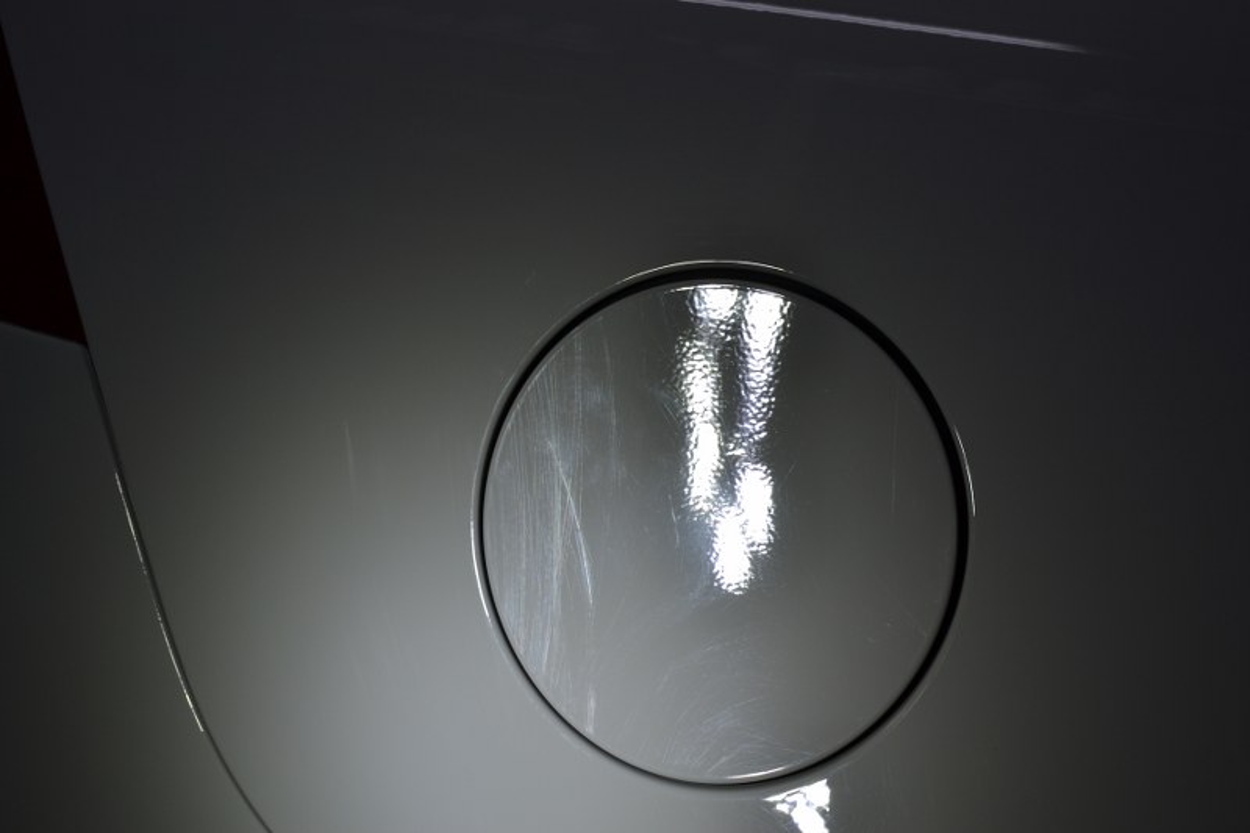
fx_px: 2864
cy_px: 416
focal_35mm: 82
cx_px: 625
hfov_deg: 24.6
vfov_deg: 16.5
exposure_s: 1/160
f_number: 6.3
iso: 100
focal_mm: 55
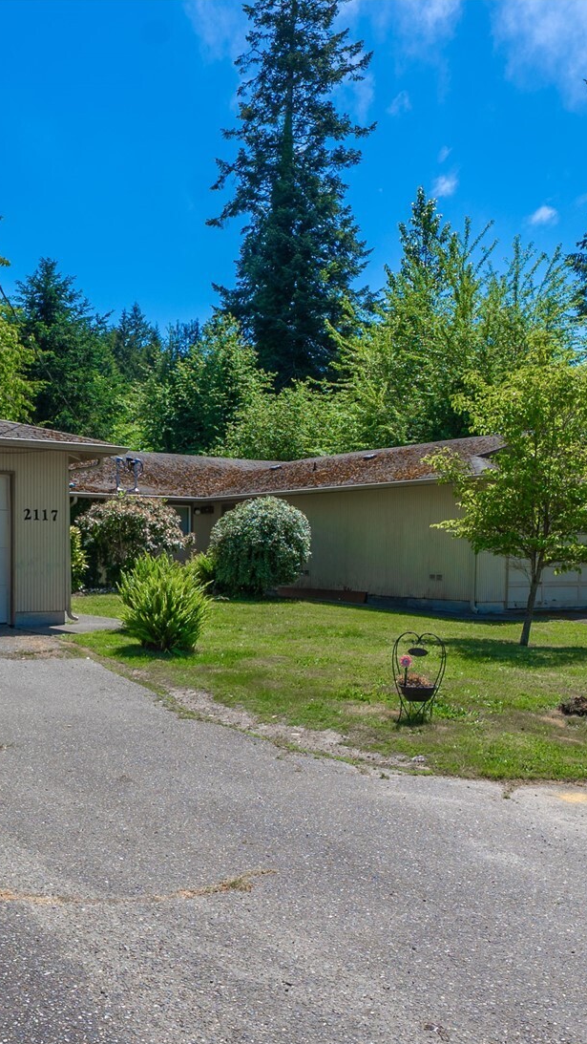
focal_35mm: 26
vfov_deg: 71.9
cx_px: 169
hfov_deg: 43.4
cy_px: 538
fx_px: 719
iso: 80
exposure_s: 1/200
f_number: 7.1
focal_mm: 16
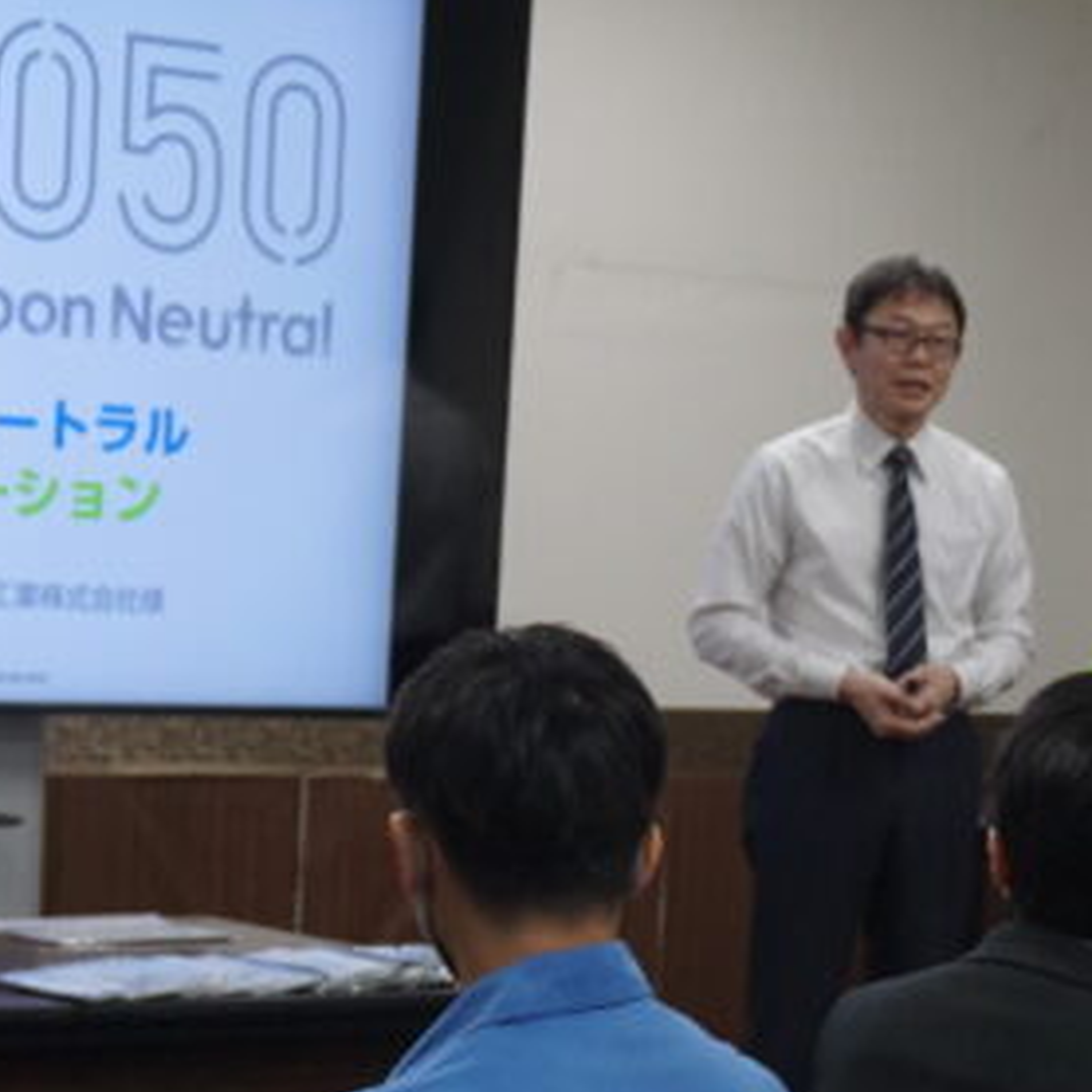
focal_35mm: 122
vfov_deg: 14.2
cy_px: 896
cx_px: 1296
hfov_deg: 13.9
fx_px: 4354
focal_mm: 26
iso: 1000
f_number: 4.5
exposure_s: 1/160
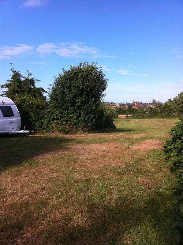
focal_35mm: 35
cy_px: 122
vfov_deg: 52.7
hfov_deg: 40.6
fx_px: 247
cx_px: 92
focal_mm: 3.85
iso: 80
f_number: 2.8
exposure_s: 1/1117
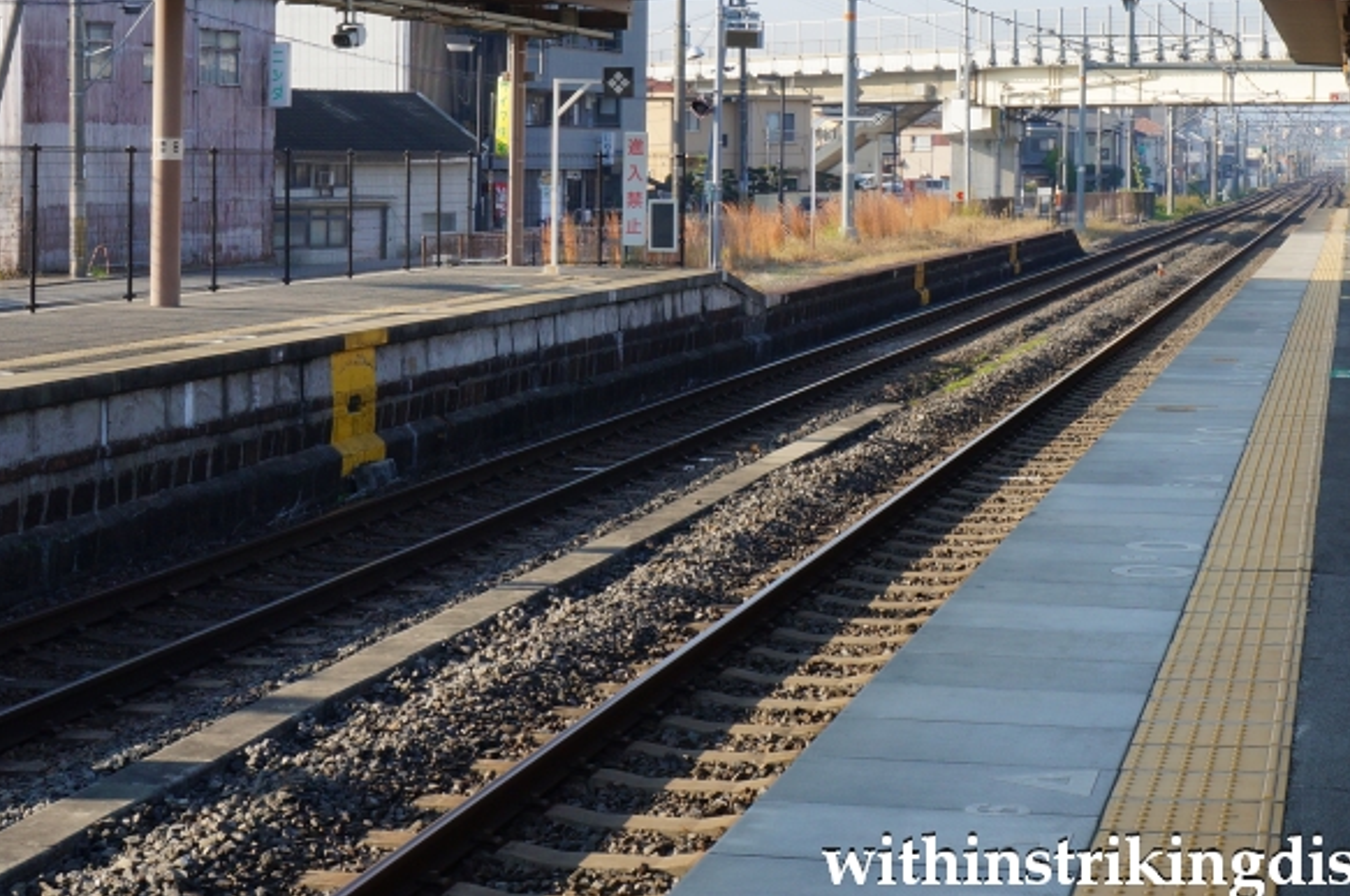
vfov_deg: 18.7
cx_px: 908
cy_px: 160
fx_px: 2696
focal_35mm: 72
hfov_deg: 27.9
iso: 200
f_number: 13
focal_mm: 28
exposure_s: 1/125
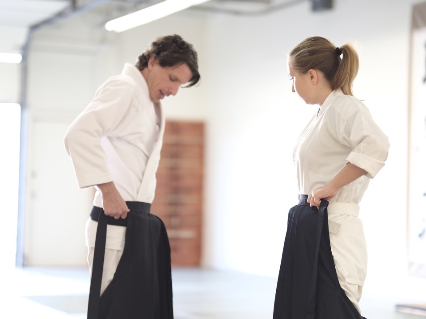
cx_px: 218
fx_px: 1132
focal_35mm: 92
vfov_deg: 16.1
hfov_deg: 21.3
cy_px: 160
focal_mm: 56
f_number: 1.2
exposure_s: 1/125
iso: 400
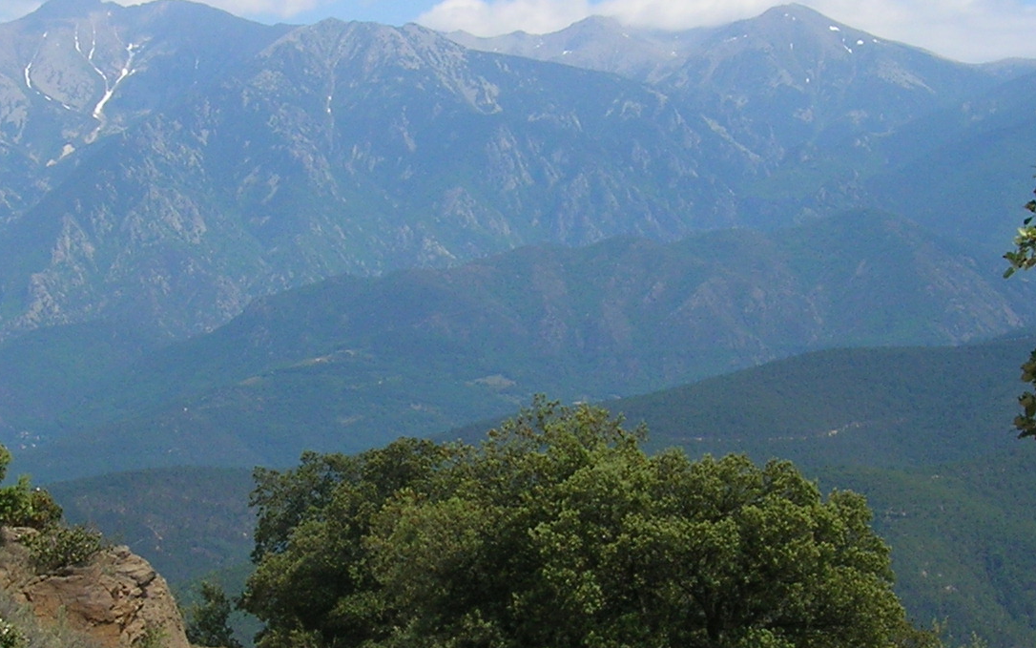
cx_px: 383
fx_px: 2428
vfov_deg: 15.2
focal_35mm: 86
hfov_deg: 24.0
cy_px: 408
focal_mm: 5.7
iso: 50
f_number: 4.9
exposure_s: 1/356
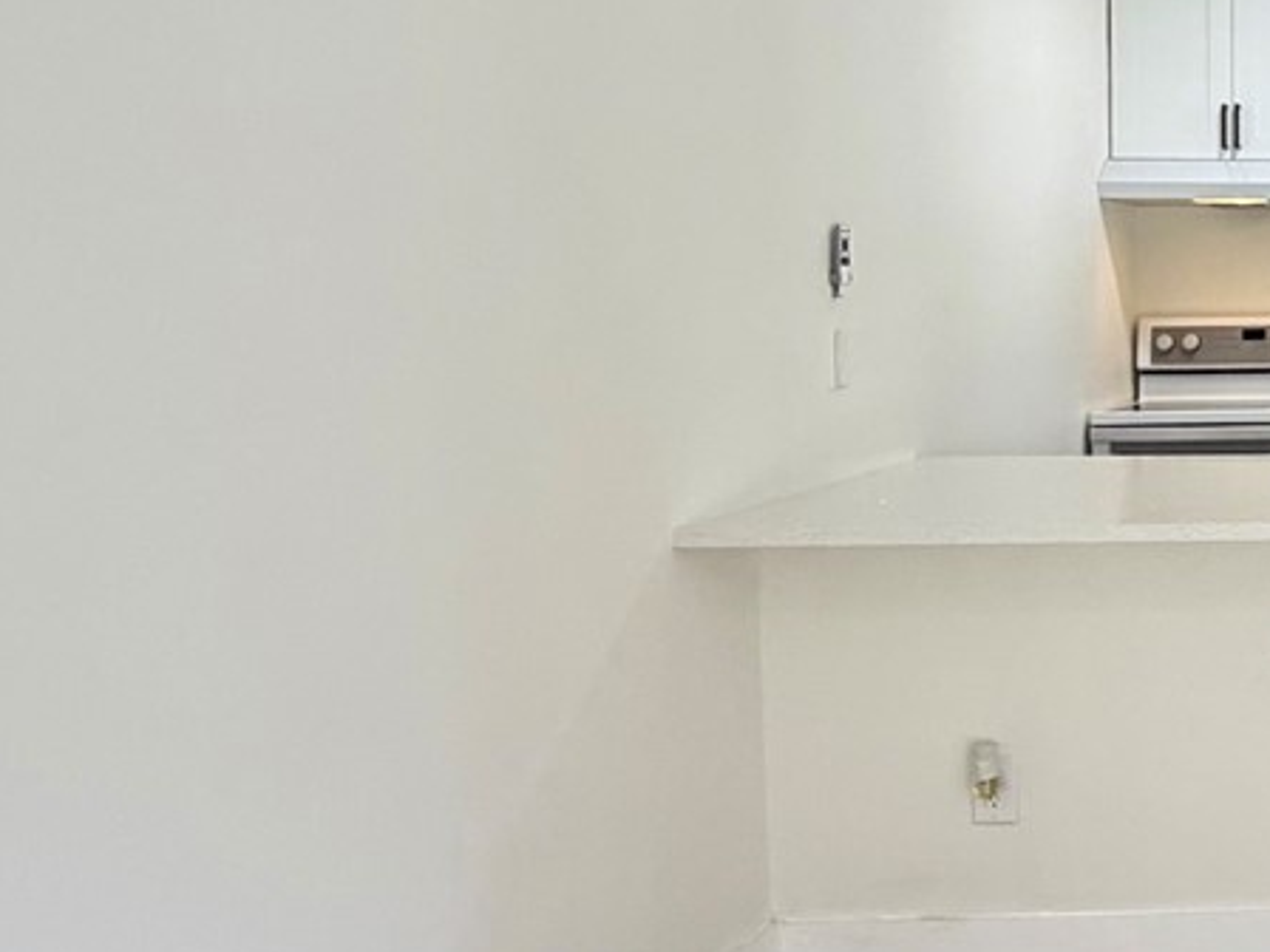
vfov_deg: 29.0
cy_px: 334
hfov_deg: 29.4
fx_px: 1834
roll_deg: +0.4
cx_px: 1715
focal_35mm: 50
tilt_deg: -1.5
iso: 200
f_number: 2.2
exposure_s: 1/121
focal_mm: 2.22
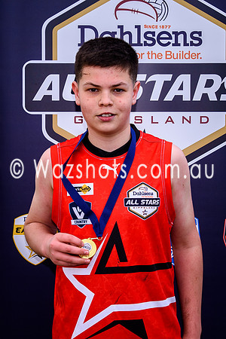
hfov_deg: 11.5
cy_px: 171
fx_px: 1125
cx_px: 103
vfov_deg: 17.1
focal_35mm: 120
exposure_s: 1/160
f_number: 5.6
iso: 100
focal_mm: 32
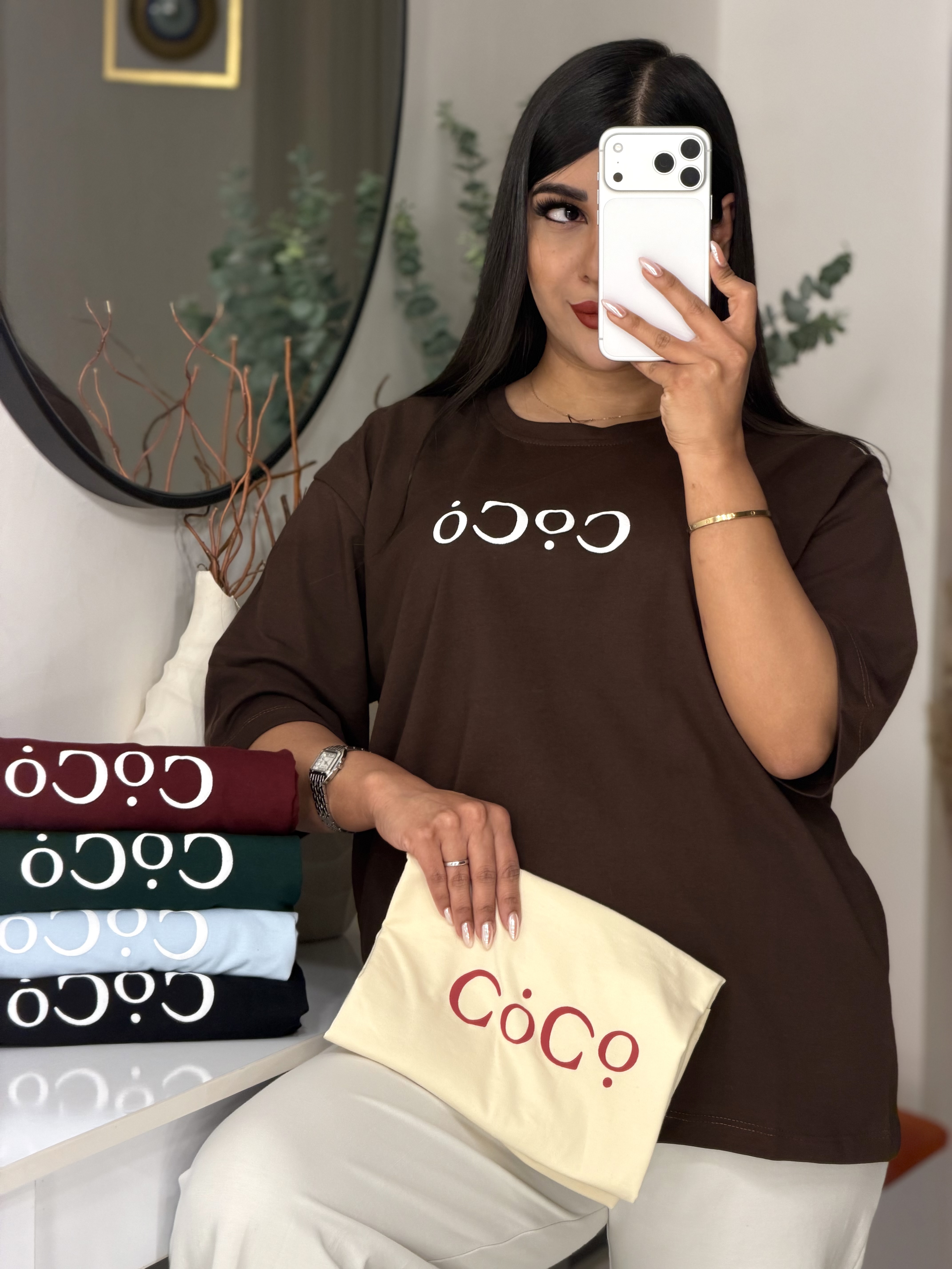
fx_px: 3667
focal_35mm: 100
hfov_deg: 14.8
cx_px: 476
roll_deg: -0.4
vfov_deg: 19.6
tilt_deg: -8.1
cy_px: 634
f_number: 2.8
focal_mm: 16.89
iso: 64
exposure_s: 1/100
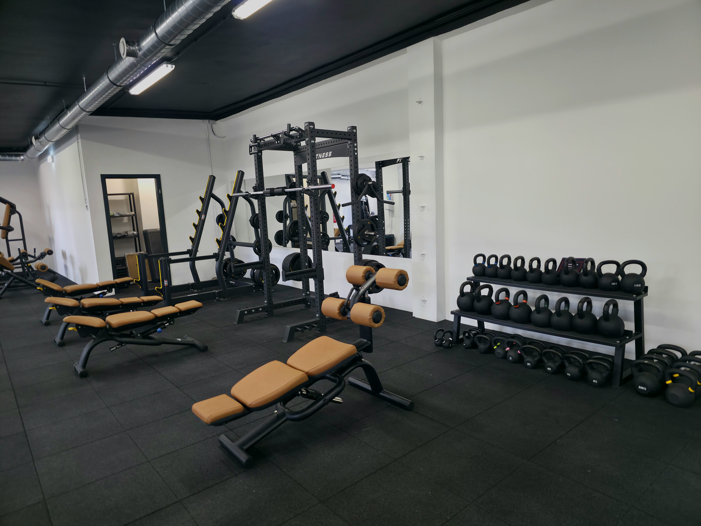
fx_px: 466
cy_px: 263
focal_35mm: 23
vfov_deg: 58.9
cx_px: 350
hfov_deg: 73.9
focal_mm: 6.3
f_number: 1.7
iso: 250
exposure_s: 1/50.3
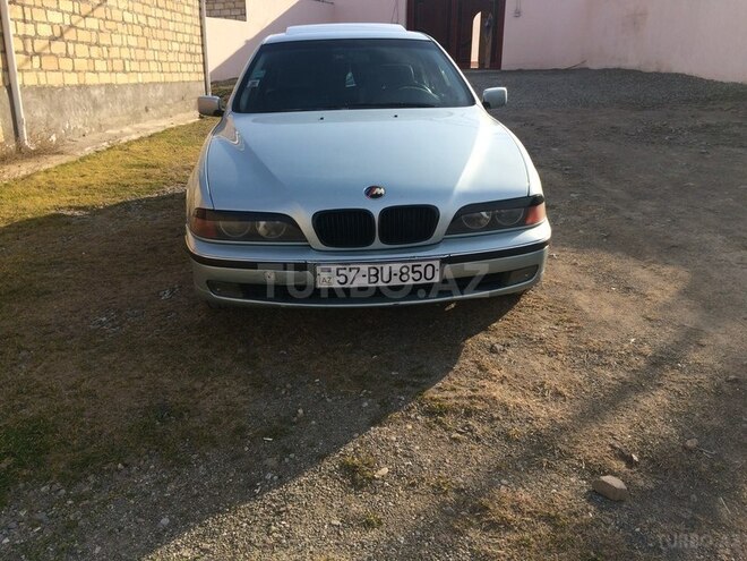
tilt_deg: -17.8
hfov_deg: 61.7
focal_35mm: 29
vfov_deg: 48.2
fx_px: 626
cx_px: 374
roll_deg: +0.3
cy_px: 280
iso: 32
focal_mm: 4.15
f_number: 2.2
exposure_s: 1/1244
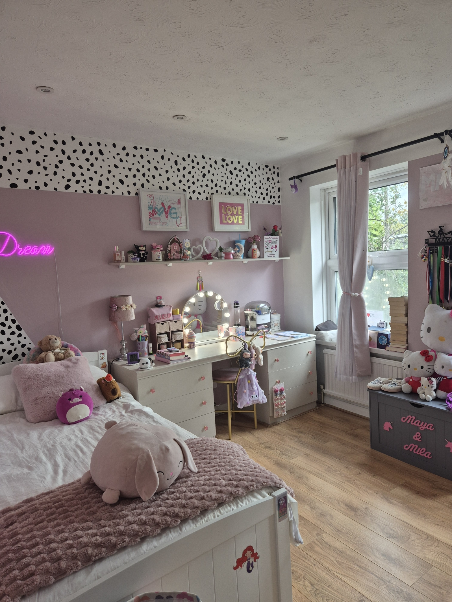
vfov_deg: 73.9
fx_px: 400
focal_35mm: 23
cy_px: 301
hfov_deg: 58.9
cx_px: 226
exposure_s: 1/100
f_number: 1.8
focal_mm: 5.4
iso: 64
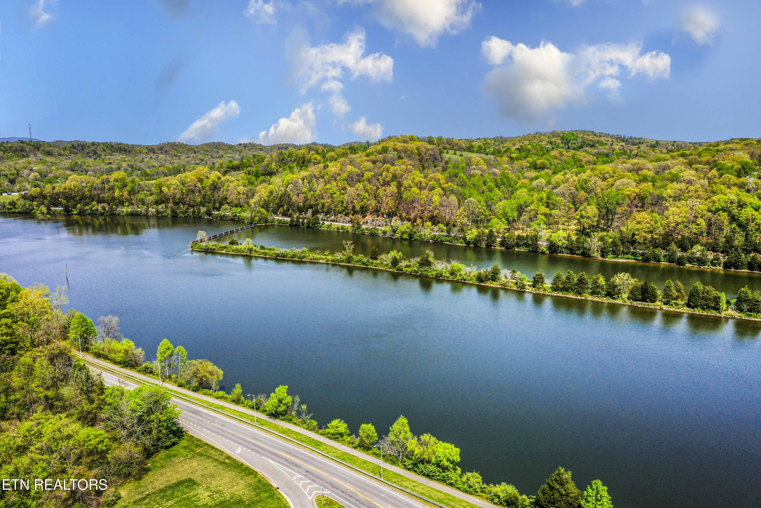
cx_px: 380
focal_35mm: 28
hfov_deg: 65.5
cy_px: 254
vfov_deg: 46.4
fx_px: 592
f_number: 7.1
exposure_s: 1/1250
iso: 400
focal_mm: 10.26
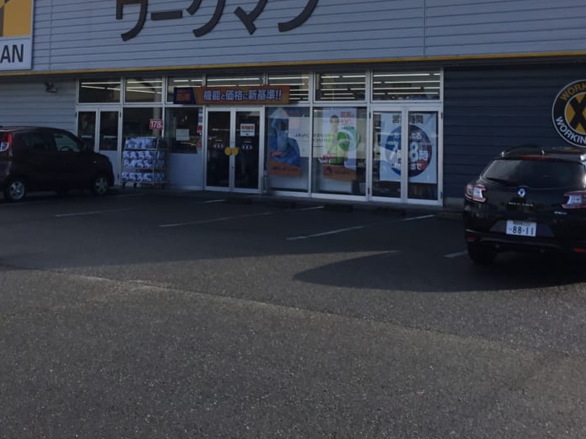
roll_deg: -0.9
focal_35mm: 53
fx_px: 897
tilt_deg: +4.5
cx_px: 270
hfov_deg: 36.2
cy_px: 74
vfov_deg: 26.9
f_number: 2.4
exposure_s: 1/1006
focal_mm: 3.3
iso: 25
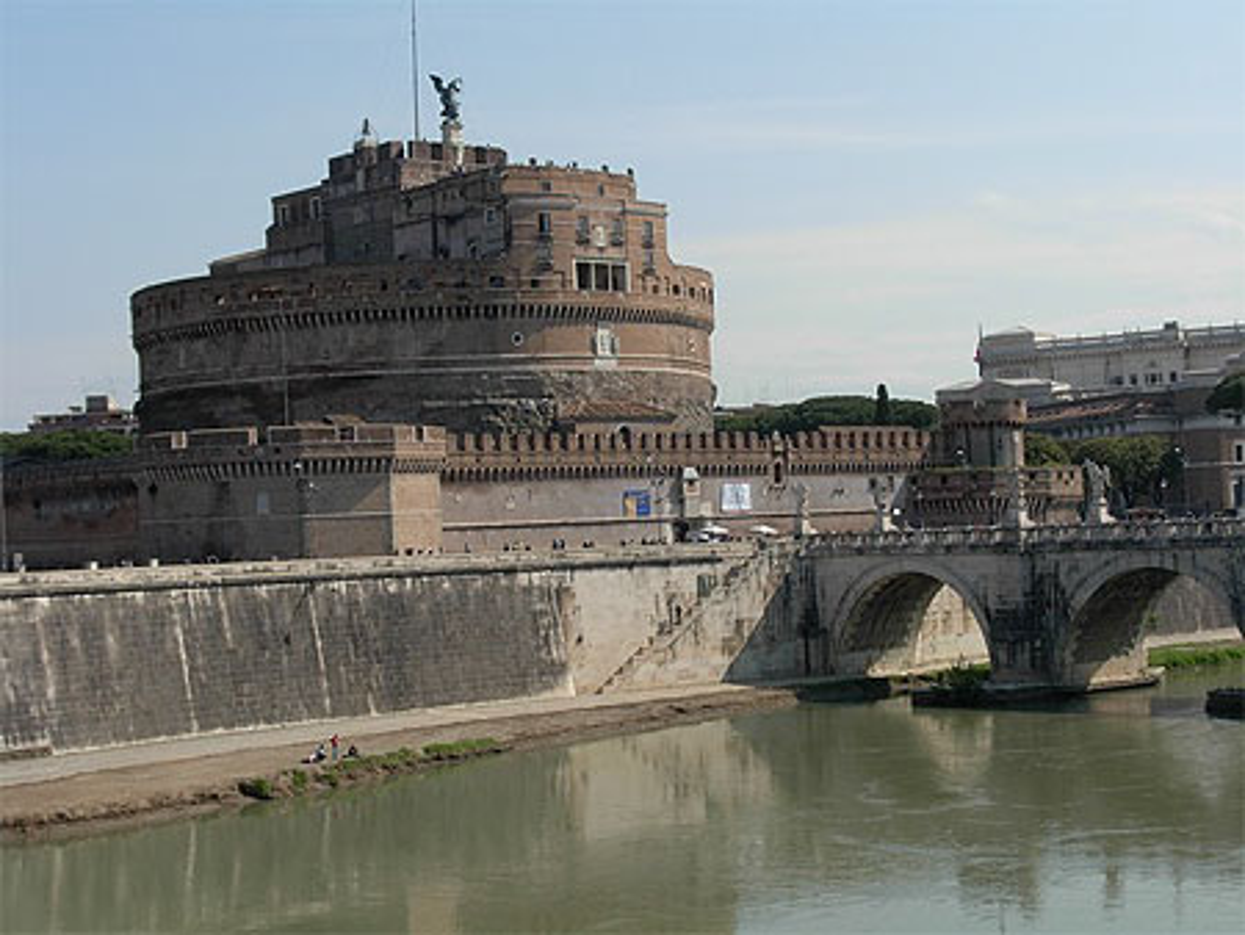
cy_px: 468
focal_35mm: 70
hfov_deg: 27.8
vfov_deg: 21.0
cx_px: 622
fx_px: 2519
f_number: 6
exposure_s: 1/418
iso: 79
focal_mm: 11.5
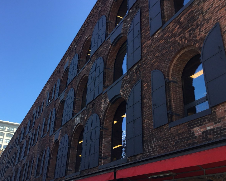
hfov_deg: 50.1
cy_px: 97
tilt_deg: +26.7
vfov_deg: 41.1
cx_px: 97
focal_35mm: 36
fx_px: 241
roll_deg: -3.4
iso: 25
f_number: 2.4
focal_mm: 3.3
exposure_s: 1/429
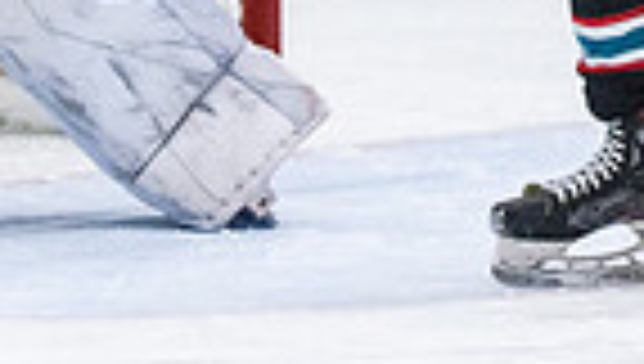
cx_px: 574
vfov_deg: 1.7
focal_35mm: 712
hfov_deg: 3.0
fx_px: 12179
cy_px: -547
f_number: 2.8
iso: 1600
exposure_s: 1/640
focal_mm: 85
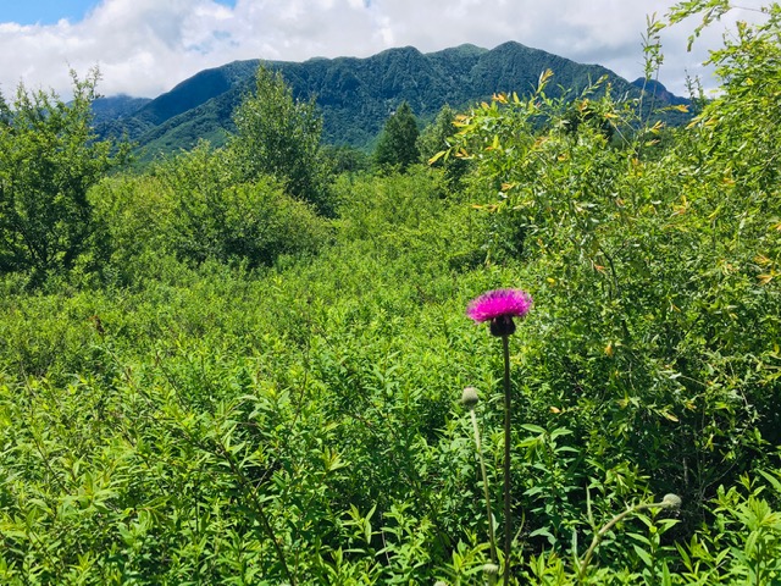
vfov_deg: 48.2
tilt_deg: -9.9
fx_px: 654
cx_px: 390
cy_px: 293
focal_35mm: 29
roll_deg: +1.0
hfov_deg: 61.7
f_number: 2.2
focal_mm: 4.15
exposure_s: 1/1374
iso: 25
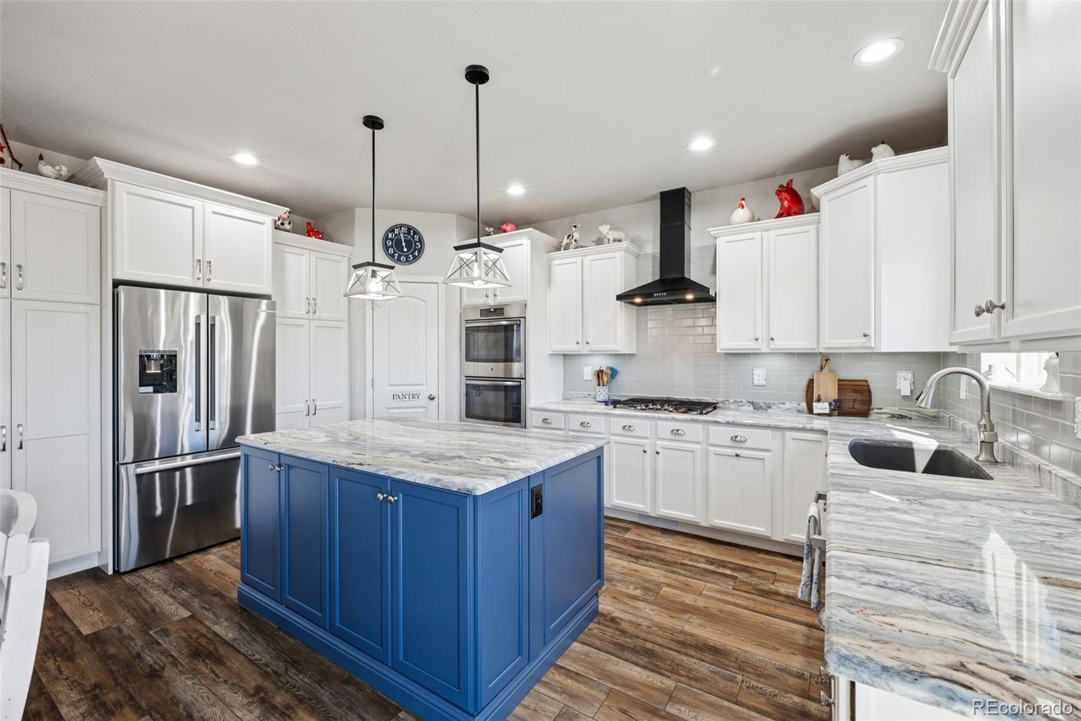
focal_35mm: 15
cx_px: 540
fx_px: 450
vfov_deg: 77.3
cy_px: 360
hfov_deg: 100.4
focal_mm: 15
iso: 800
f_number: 11
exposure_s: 1/6
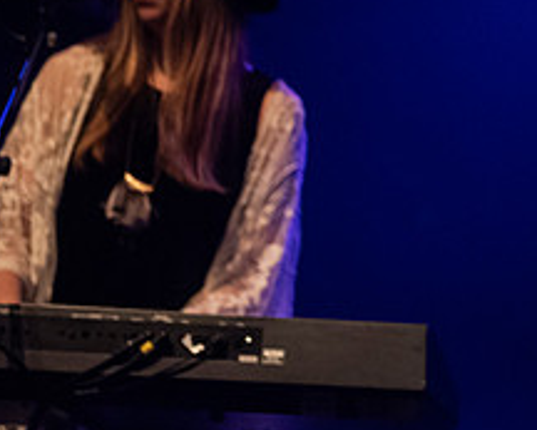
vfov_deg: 8.0
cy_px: -106
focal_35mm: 191
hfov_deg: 9.8
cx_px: 795
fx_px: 3037
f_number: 3.2
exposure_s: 1/160
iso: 2500
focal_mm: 66
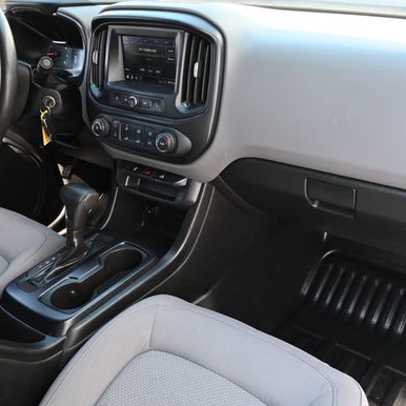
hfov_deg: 43.7
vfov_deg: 43.9
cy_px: 196
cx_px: 234
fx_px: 504
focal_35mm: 38
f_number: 3.5
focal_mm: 18
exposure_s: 1/125
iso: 500
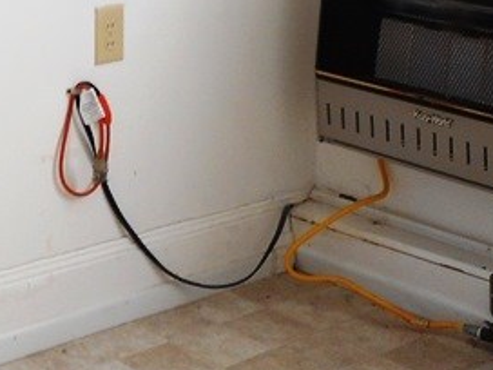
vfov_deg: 15.3
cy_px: -44
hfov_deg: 19.9
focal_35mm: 94
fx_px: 1339
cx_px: -63
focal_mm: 4.5
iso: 100
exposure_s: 1/30
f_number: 3.7
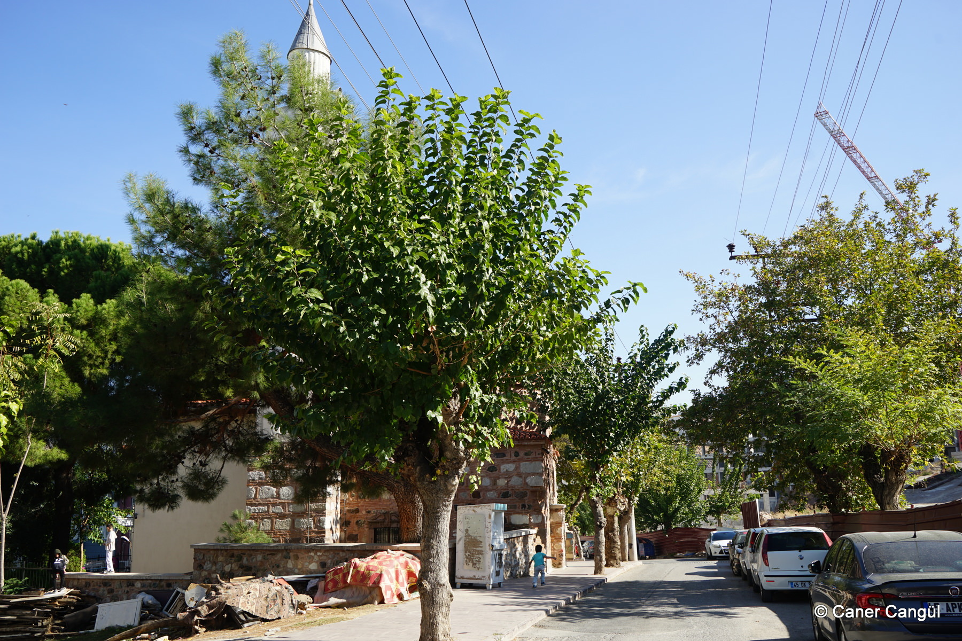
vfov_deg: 45.0
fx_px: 775
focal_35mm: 29
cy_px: 320
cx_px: 481
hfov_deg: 63.7
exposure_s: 1/160
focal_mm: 29
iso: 100
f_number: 7.1
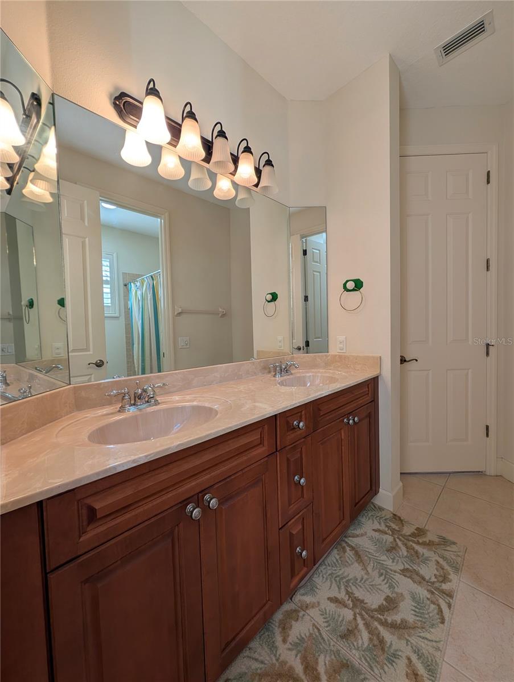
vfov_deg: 110.5
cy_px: 341
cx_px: 257
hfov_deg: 94.6
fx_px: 237
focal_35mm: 12
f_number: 1.7
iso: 58
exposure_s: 1/120
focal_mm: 2.02
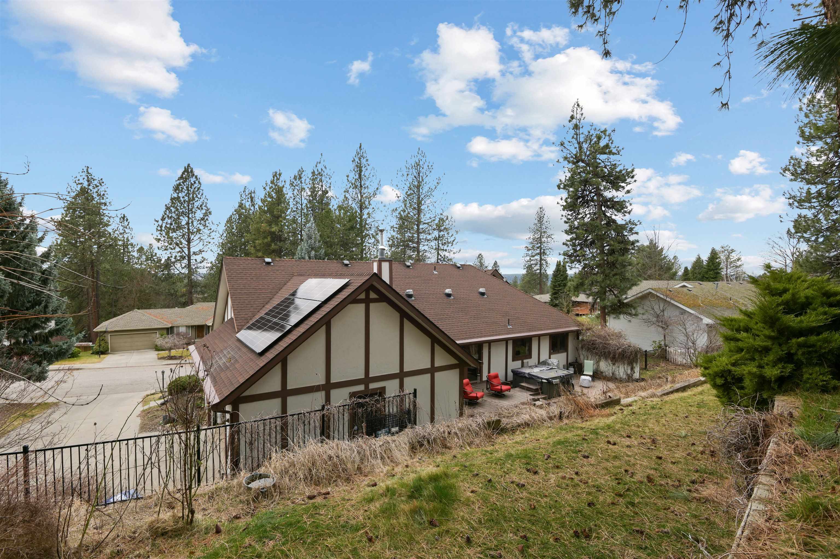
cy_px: 280
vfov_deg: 73.7
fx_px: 373
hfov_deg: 96.8
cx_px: 420
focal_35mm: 16
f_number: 8
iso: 160
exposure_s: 1/250
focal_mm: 16
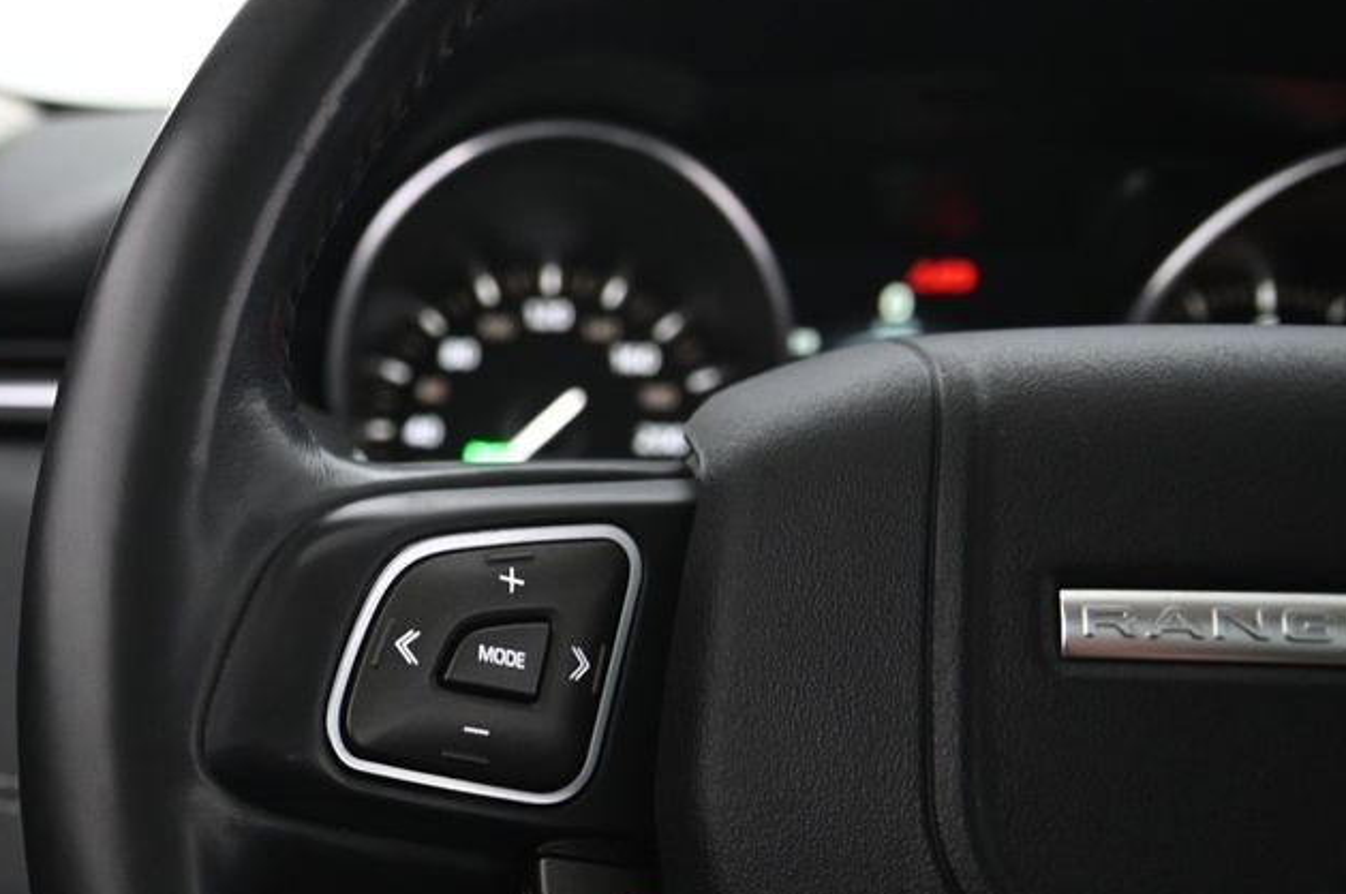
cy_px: 627
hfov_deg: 27.7
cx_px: -340
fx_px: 2316
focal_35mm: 62
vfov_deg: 21.7
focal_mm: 24
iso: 1250
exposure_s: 1/10
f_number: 4
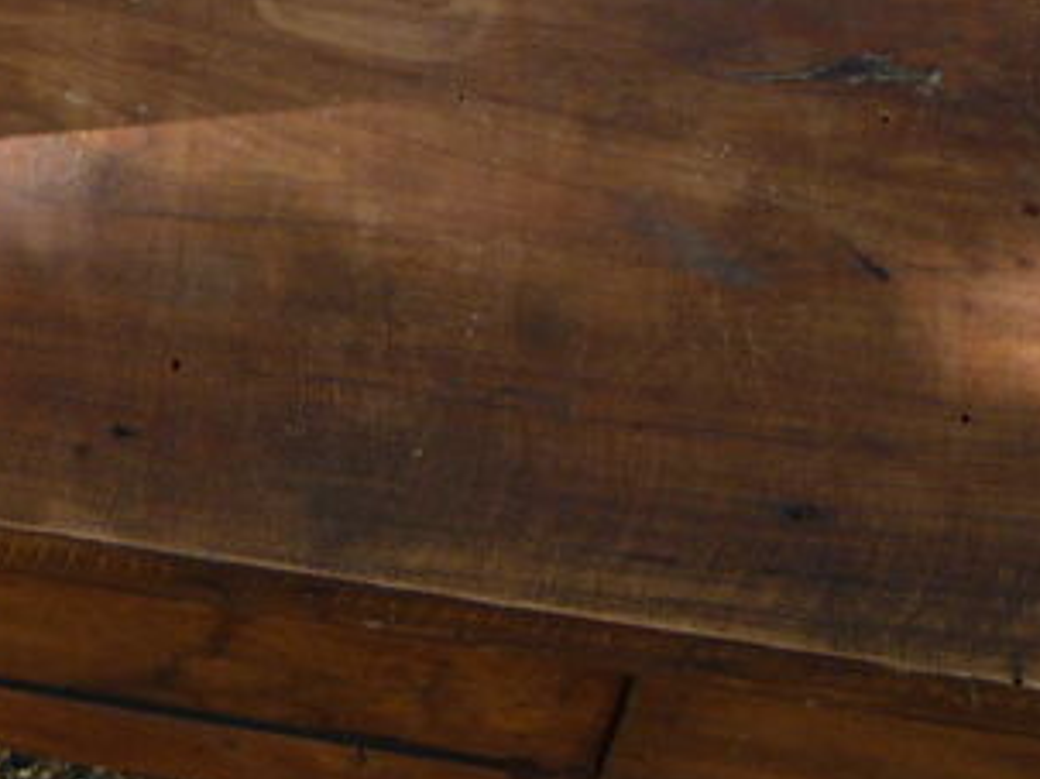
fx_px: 2973
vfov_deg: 13.8
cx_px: -86
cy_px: -477
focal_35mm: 99
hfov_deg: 19.1
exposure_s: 1/50
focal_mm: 5.2
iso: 100
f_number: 3.3
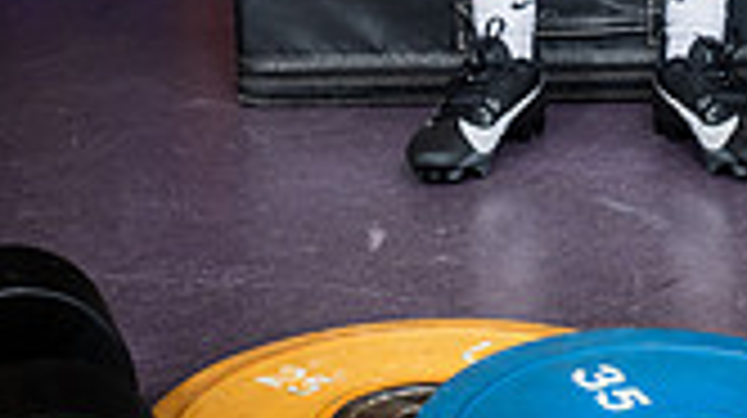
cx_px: 590
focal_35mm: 108
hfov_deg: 19.6
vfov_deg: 9.9
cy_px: -566
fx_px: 2137
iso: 500
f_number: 5.6
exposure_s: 1/250
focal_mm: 38
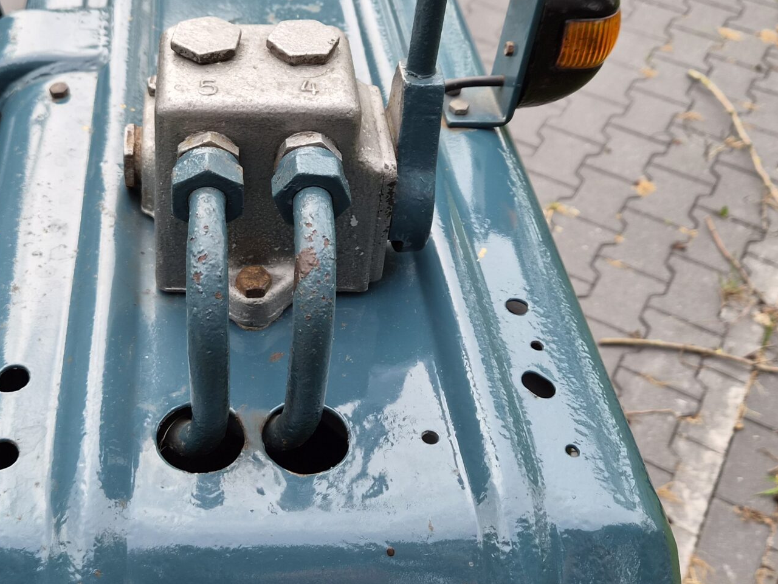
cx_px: 264
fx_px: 1034
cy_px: 170
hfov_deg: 40.8
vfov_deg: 31.1
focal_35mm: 46
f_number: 1.8
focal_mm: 5.4
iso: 80
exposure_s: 1/754
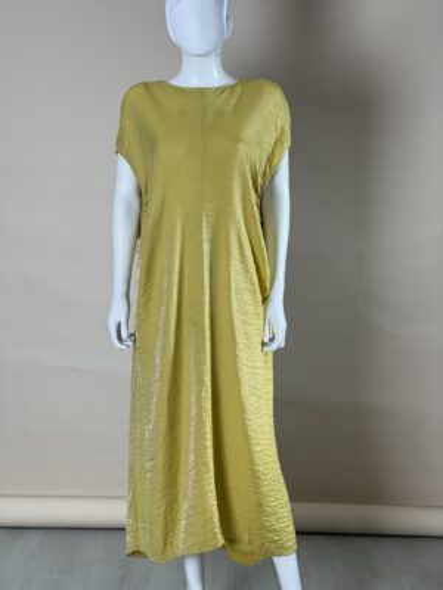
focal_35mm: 64
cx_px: 222
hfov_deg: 22.9
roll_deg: -0.7
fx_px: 1092
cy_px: 295
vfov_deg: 30.3
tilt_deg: -8.5
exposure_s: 1/121
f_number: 2.2
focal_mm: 7.5
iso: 200
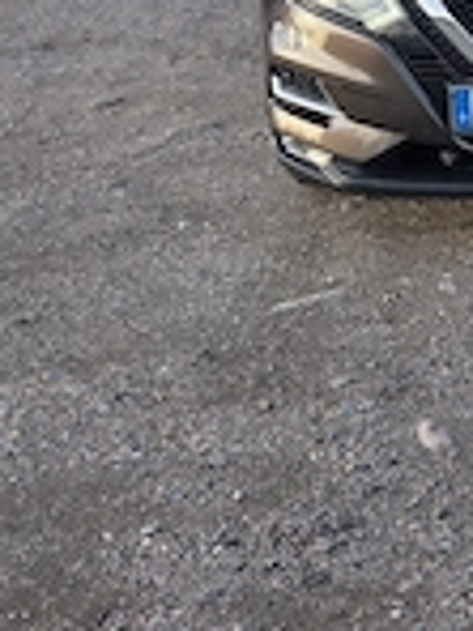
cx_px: 550
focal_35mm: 62
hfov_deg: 22.1
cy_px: 47
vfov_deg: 29.7
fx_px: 1130
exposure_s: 1/1111
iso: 80
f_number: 1.8
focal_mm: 5.4
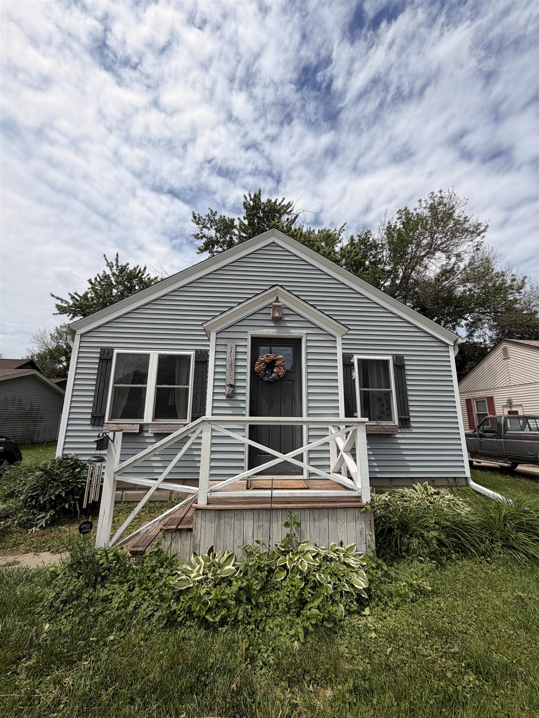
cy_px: 359
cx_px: 270
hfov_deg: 85.7
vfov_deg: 102.1
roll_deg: -0.1
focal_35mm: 14
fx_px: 291
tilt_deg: +13.0
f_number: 2.2
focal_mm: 2.22
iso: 20
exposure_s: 1/1572
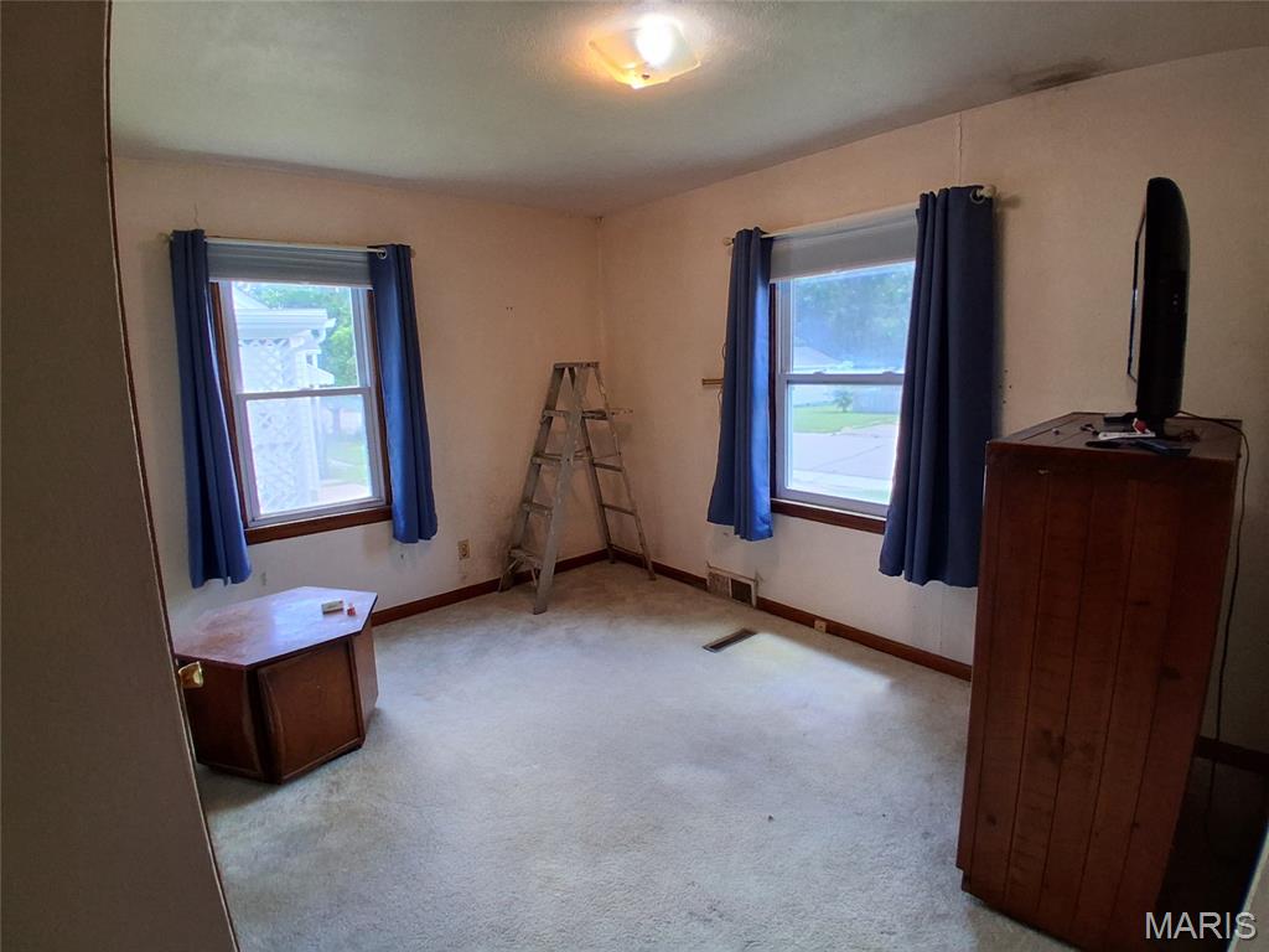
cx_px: 634
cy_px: 476
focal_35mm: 17
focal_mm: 1.4
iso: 125
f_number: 2.2
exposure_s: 1/120
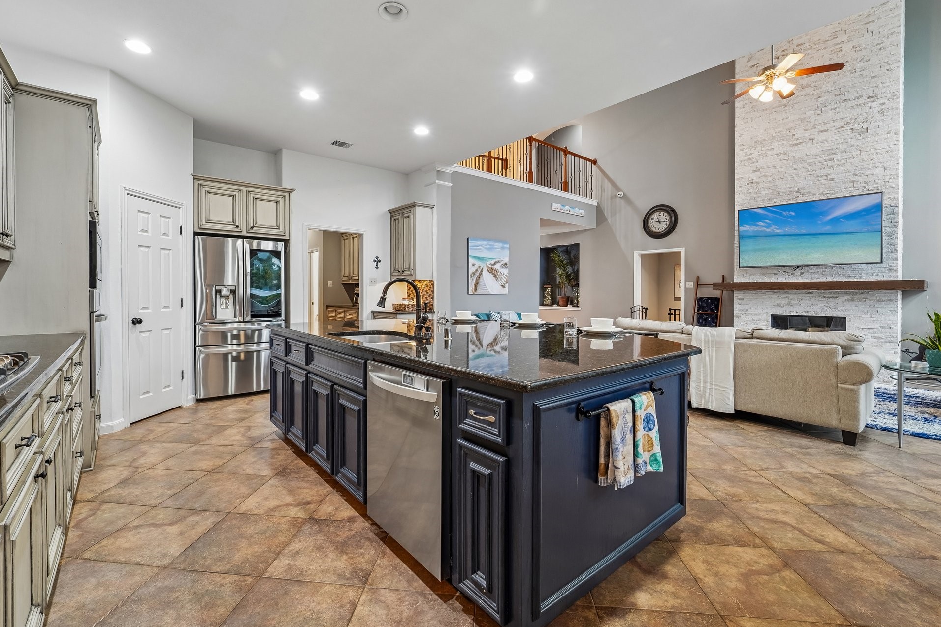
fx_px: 392
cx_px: 449
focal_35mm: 15
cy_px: 297
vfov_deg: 77.3
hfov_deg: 100.3
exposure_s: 1/5
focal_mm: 14
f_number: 8
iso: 500
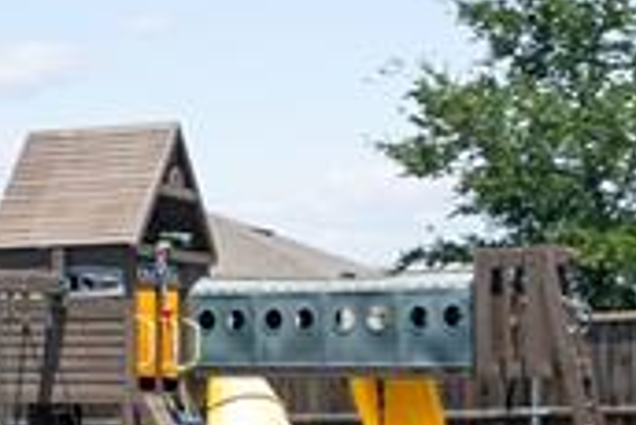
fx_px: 1680
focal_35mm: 95
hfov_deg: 15.3
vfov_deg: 14.3
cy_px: 384
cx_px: -769
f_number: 7.1
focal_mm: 16
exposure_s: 1/400
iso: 800
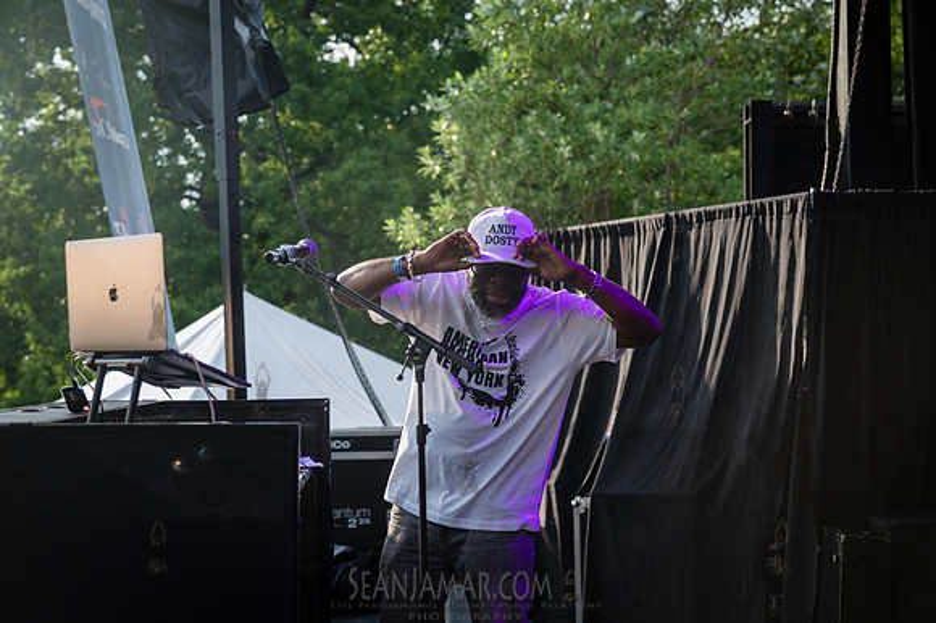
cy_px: 312
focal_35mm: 57
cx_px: 468
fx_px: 1481
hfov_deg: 35.1
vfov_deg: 23.8
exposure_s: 1/1600
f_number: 3.5
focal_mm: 57
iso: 500
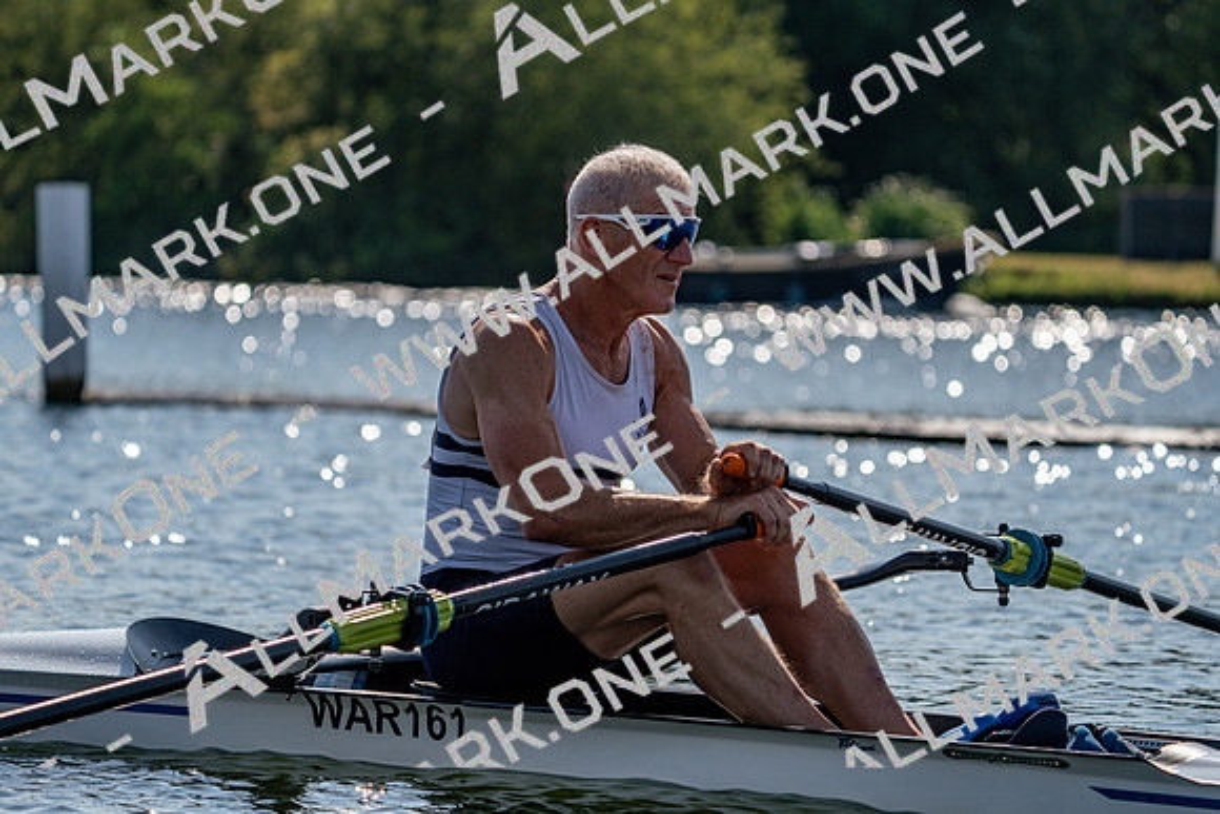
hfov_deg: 10.3
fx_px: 6779
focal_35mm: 200
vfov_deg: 6.9
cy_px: 407
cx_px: 610
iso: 100
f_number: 5.6
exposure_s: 1/1600
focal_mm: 200
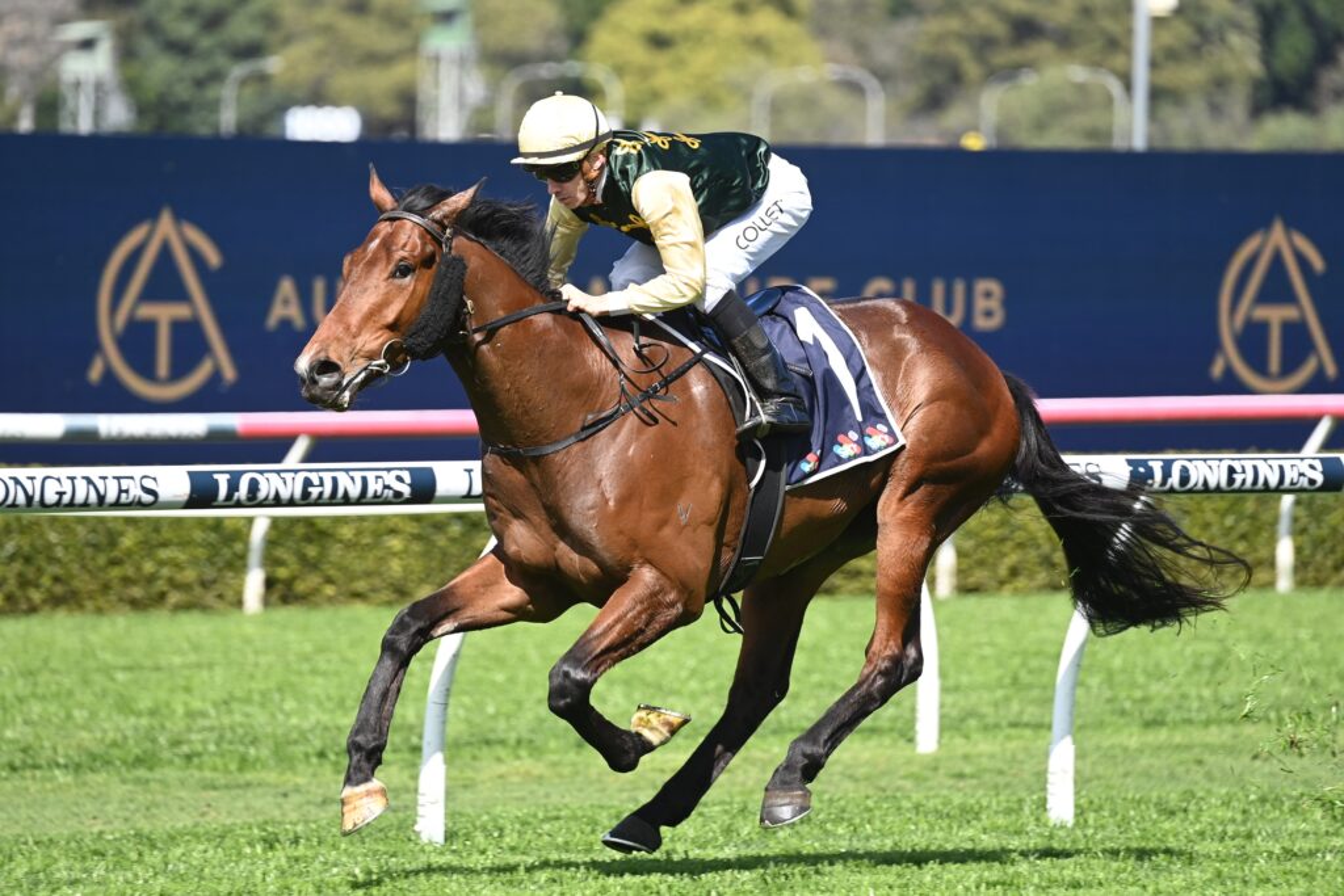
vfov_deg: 3.9
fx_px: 13068
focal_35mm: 350
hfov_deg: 5.9
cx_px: 672
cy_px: 448
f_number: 5.6
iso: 720
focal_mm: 350
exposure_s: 1/1600
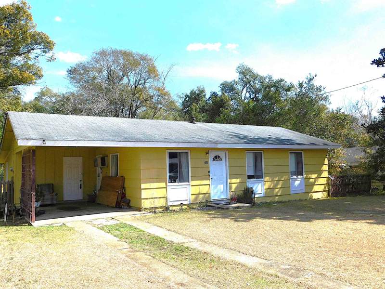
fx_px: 334
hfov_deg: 60.0
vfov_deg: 46.8
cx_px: 192
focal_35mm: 30
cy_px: 144
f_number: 3.2
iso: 125
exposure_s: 1/1500
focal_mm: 5.3
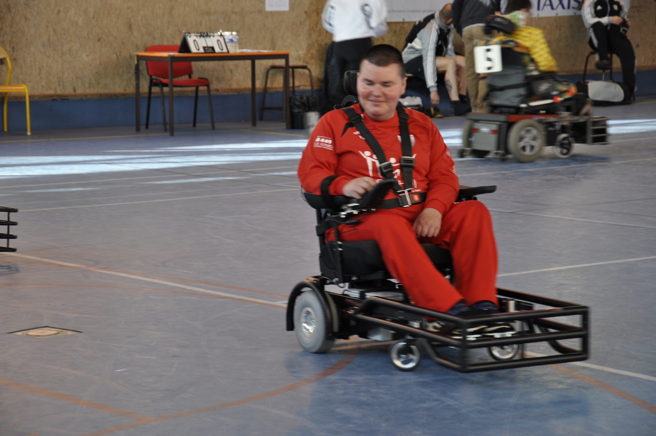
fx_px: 2184
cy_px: 218
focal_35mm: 120
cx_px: 328
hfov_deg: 17.1
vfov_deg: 11.4
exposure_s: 1/60
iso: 450
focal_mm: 80
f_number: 5.3
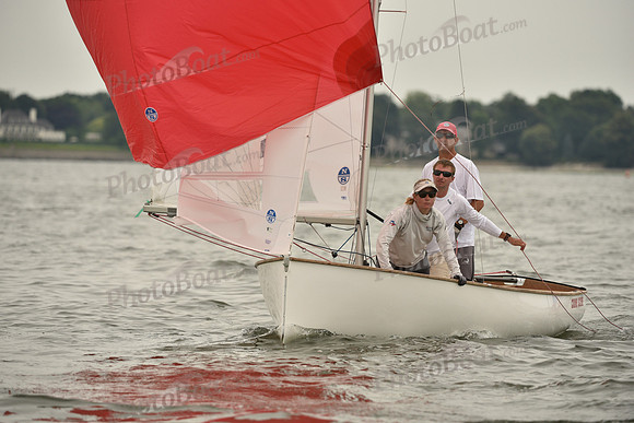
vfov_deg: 4.6
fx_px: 5284
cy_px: 212
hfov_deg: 6.9
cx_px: 317
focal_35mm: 300
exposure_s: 1/1600
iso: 320
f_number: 5
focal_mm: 300
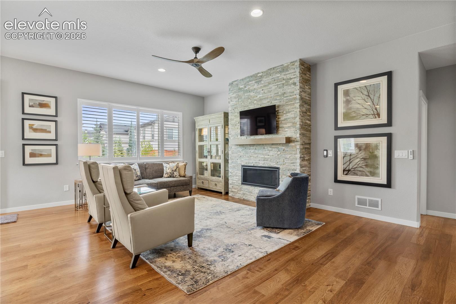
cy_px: 152
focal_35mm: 17
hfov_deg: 92.4
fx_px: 218
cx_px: 228
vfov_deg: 69.7
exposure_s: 1/50
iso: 160
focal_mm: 11.5
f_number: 8
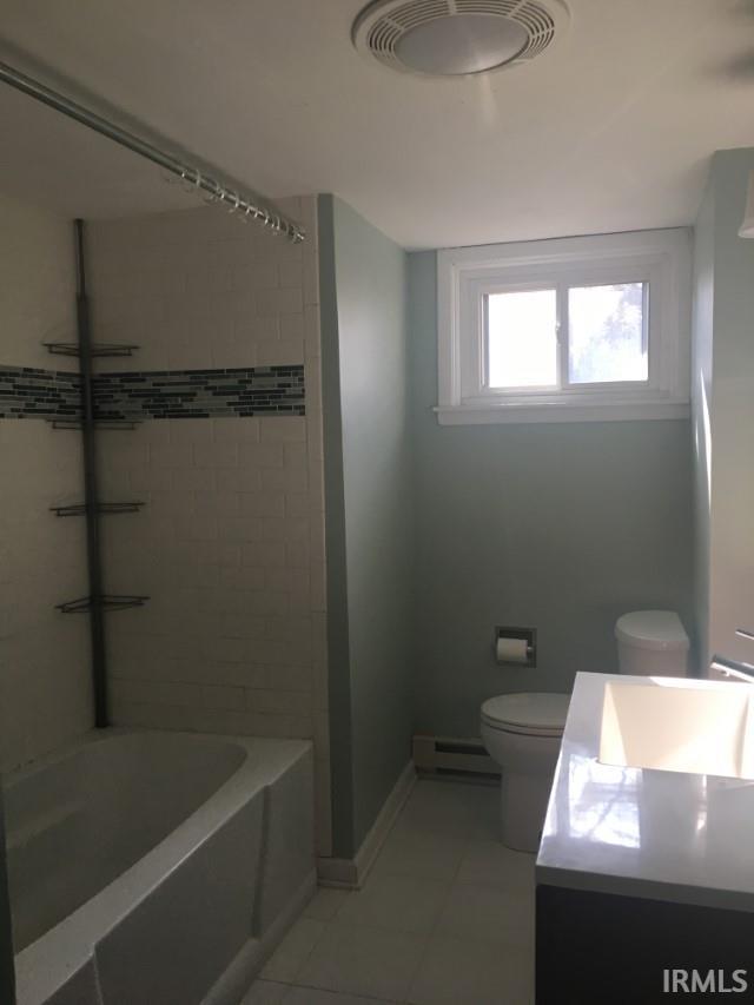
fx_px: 842
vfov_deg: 61.7
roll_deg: +2.3
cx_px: 377
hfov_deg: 48.2
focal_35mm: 29
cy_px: 502
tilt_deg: -4.8
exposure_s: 1/30
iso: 25
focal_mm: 4.15
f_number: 2.2
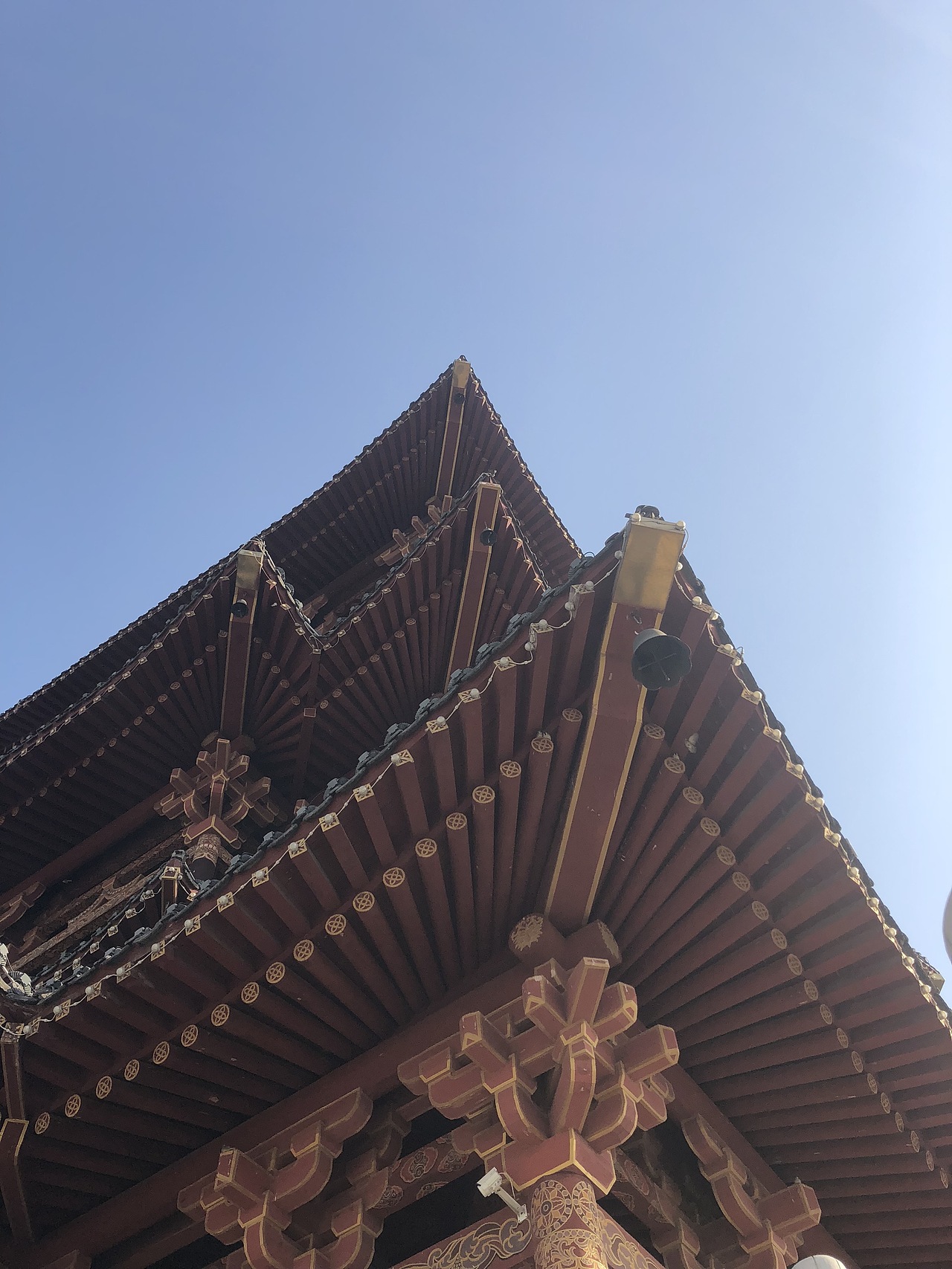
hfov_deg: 49.7
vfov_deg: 63.4
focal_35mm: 28
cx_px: 476
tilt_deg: +63.9
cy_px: 634
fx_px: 1027
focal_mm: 3.99
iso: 20
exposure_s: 1/1066
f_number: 1.8
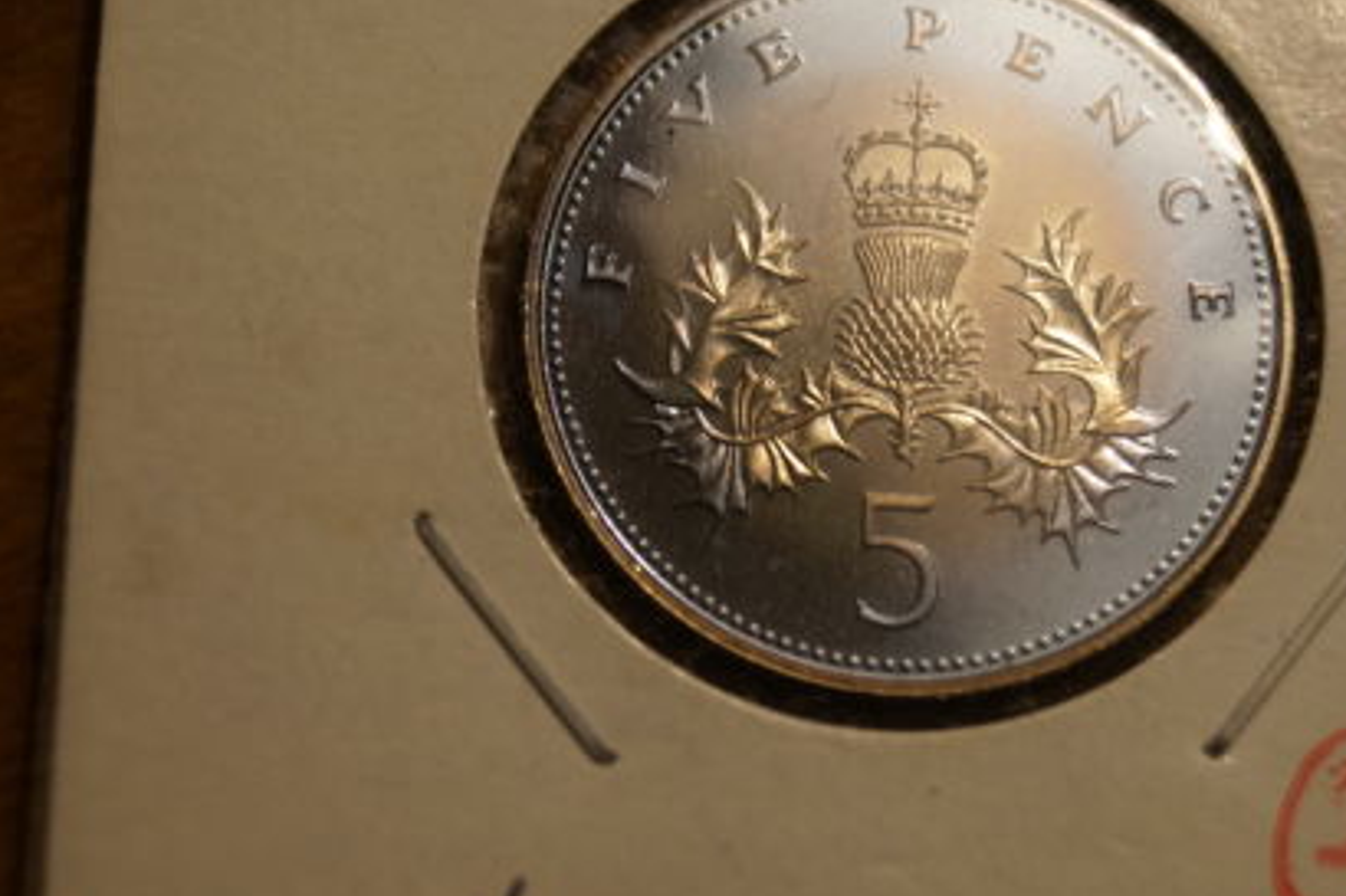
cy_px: 412
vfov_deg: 11.3
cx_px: 870
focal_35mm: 121
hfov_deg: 16.9
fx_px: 4512
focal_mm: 55
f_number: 5.6
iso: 500
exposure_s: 1/100
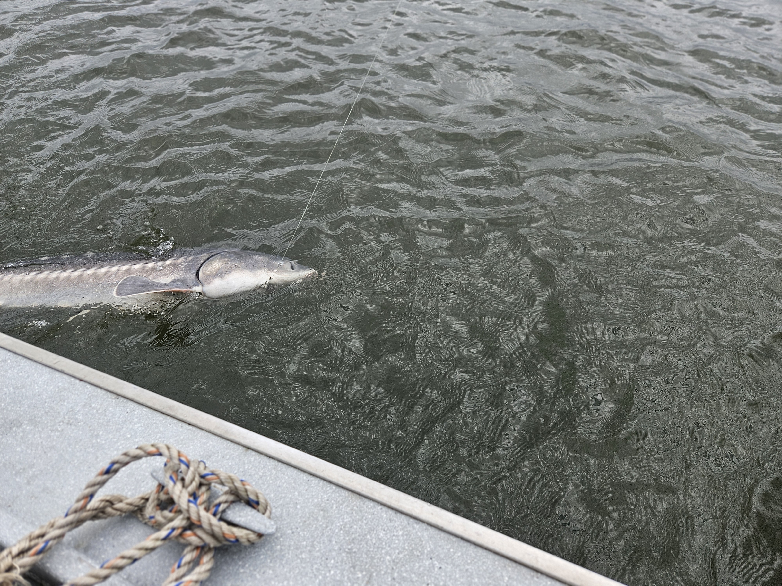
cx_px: 391
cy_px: 293
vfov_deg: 58.9
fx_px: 520
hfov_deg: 73.9
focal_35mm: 23
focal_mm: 5.4
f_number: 1.8
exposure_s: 1/1354
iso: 25
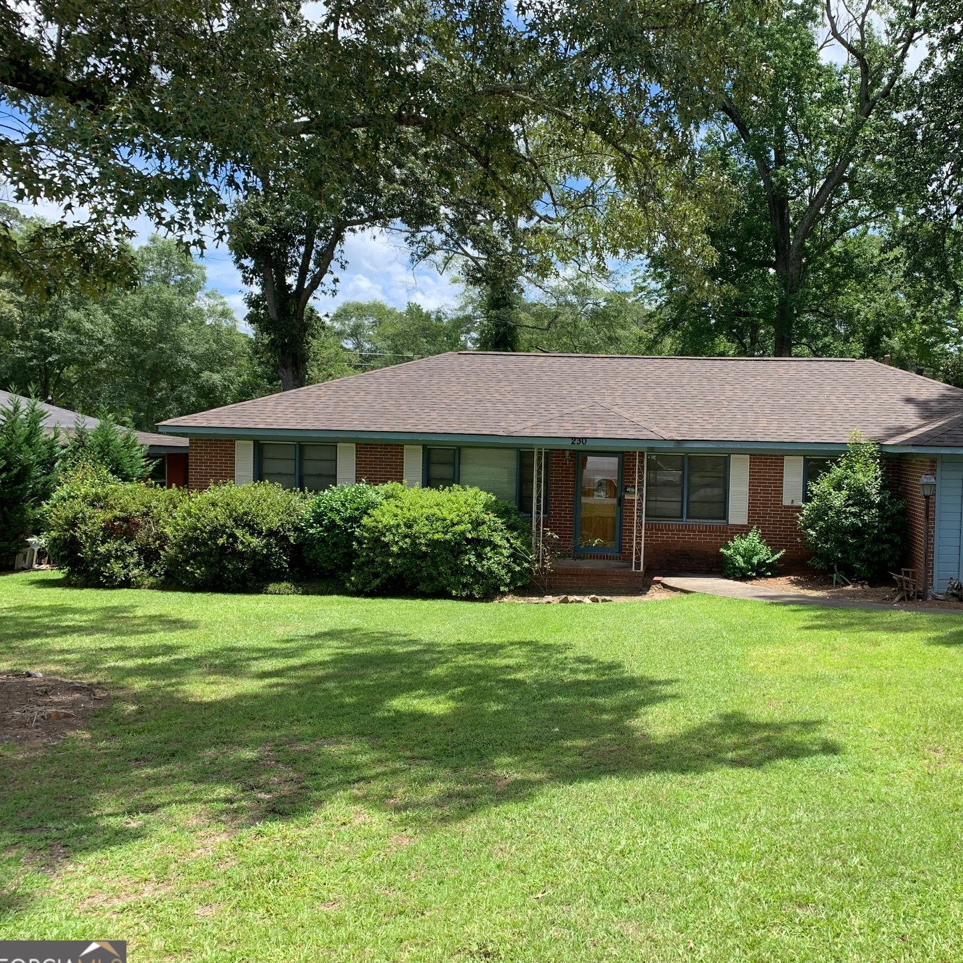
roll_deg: -1.4
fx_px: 1007
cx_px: 647
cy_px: 487
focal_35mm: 32
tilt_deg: -2.8
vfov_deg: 51.1
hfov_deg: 50.1
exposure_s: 1/954
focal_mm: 4.25
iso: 25
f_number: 1.8
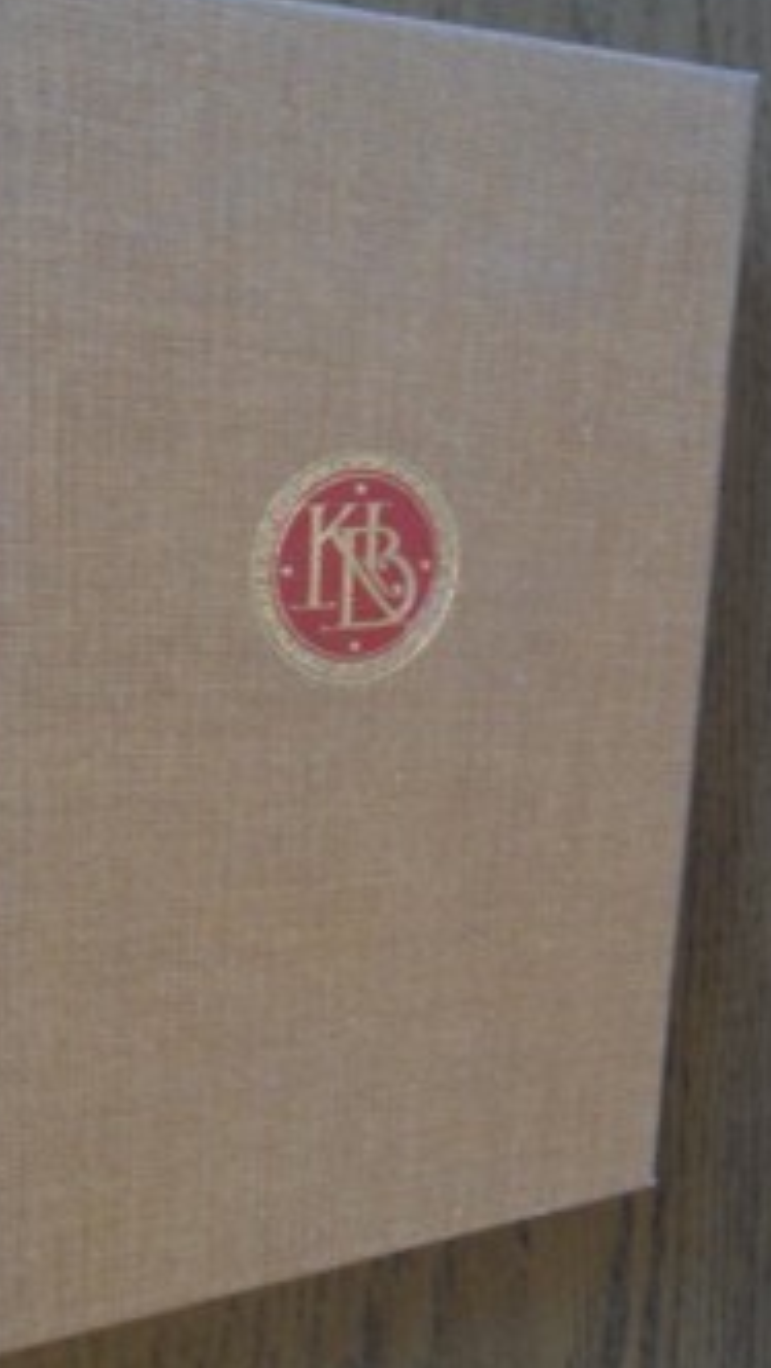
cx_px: 355
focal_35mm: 46
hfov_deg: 26.0
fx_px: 1670
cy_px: 692
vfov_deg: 44.6
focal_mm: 6.3
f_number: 3.5
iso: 400
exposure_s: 1/15
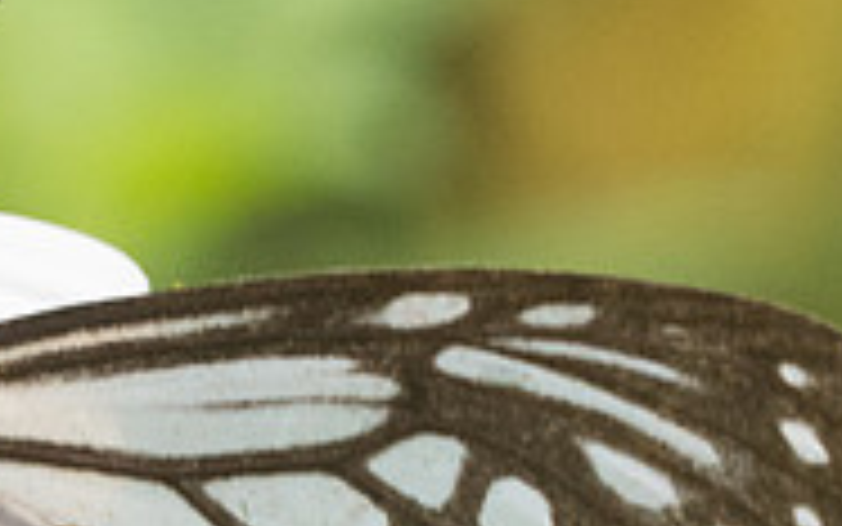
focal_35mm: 1258
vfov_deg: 1.0
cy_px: 933
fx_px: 28876
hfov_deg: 1.7
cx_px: -239
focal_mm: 150
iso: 800
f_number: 9
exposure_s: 1/800
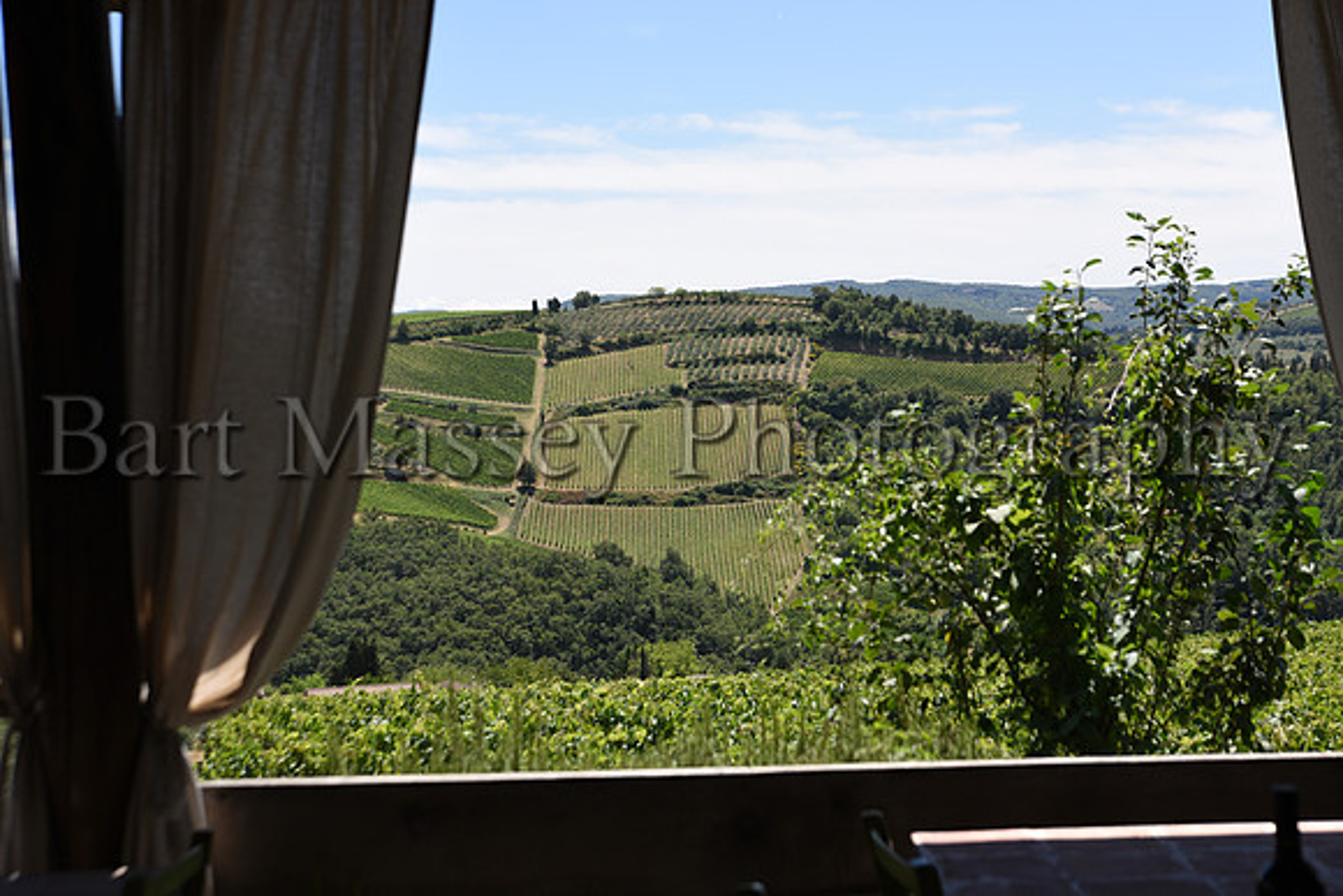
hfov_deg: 33.4
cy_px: 448
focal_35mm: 60
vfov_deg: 22.6
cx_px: 672
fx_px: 2239
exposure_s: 1/320
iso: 90
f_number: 7.1
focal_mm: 60
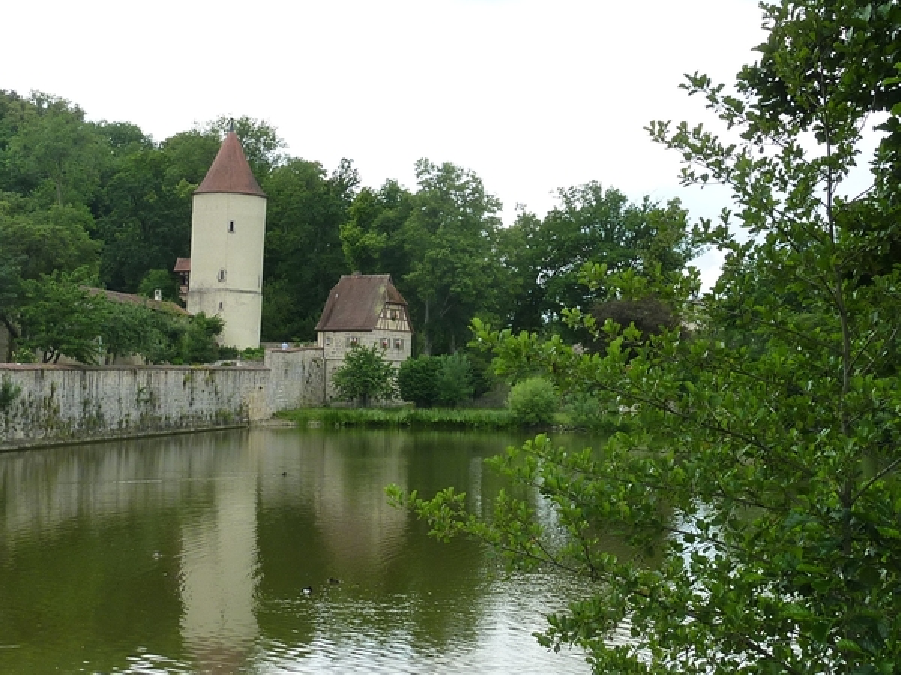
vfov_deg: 23.3
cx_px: 450
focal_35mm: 63
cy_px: 338
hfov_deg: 30.7
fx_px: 1640
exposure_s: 1/250
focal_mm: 5.7
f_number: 4
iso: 125
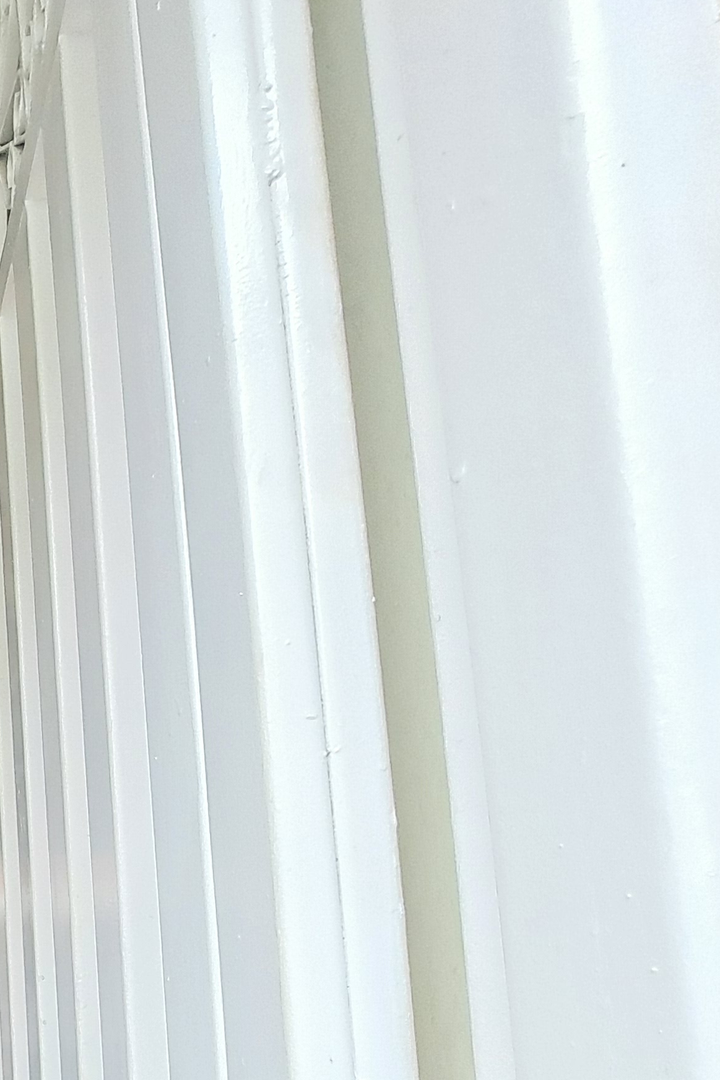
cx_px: -482
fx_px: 930
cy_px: 924
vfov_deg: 54.3
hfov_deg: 24.9
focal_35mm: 31
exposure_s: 1/60
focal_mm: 1.74
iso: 64
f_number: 2.2
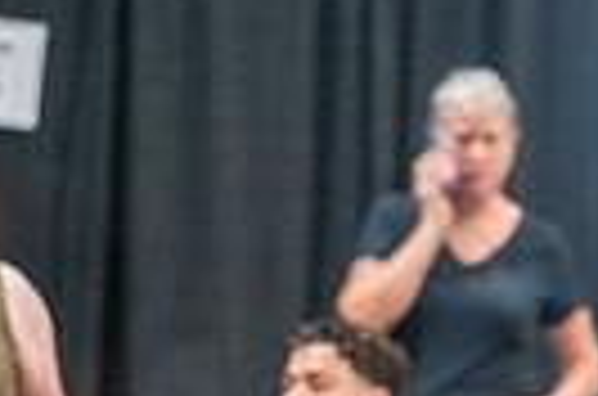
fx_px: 14500
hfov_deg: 2.4
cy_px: 556
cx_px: 472
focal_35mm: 875
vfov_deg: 1.6
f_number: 2.8
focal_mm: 200
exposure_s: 1/250
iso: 6400
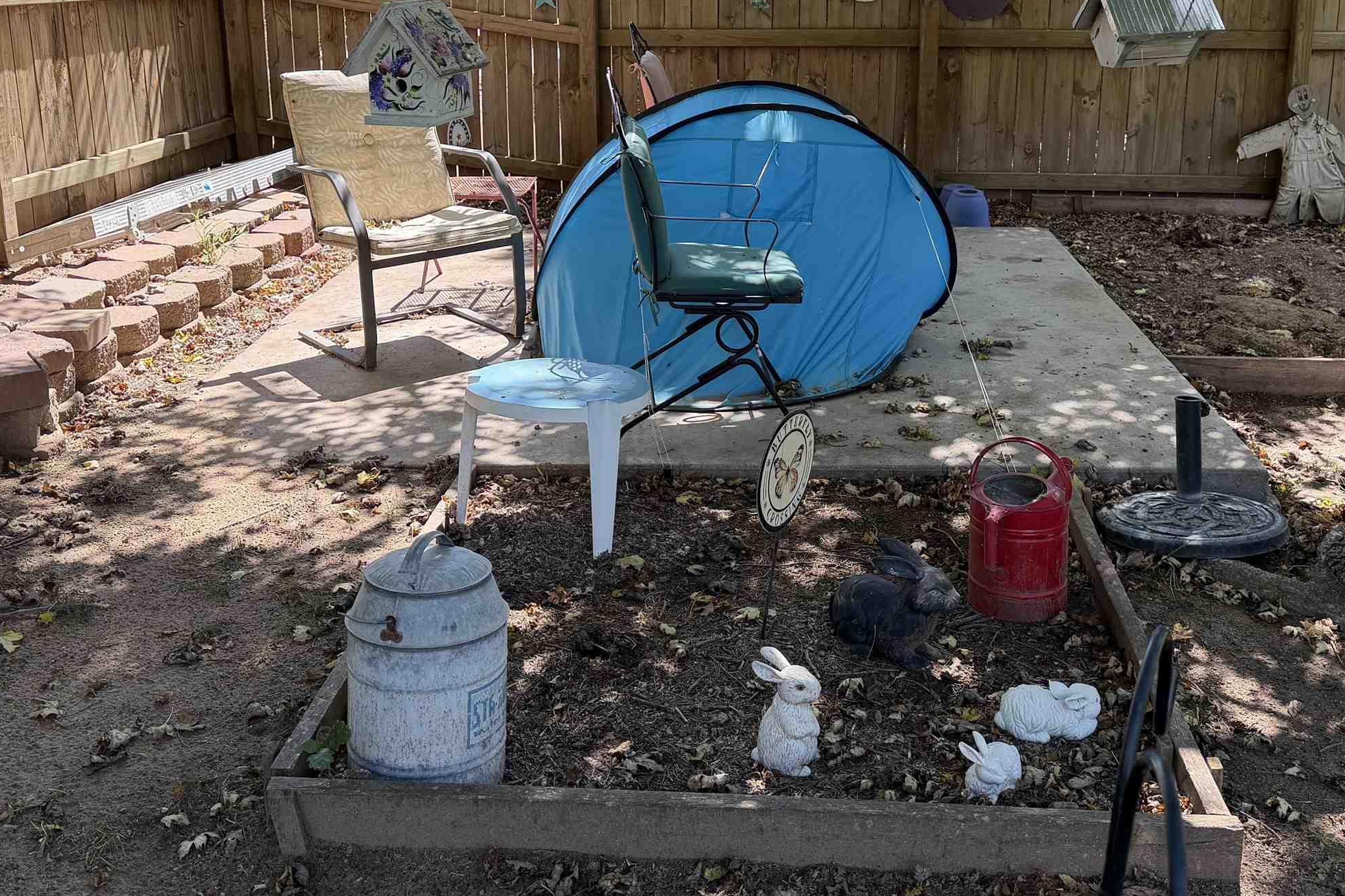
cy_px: 264
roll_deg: +1.7
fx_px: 1457
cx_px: 687
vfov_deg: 33.7
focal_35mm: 39
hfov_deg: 49.5
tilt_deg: -13.3
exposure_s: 1/665
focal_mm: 6.76
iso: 100
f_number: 1.78
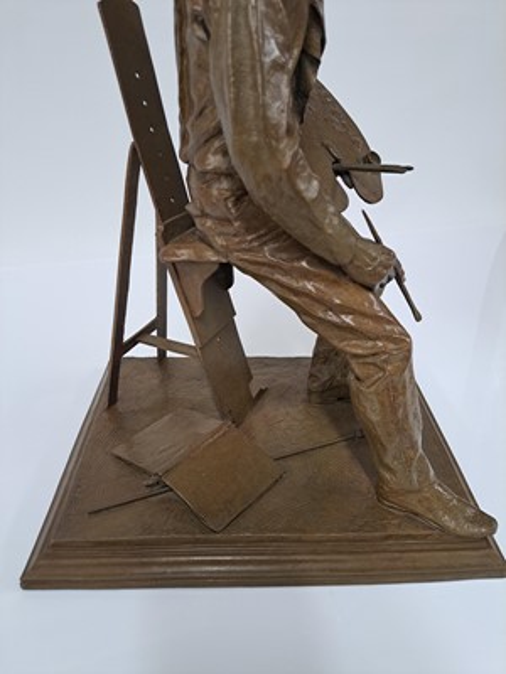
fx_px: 468
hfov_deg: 56.8
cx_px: 253
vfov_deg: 71.6
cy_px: 337
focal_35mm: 24
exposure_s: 1/50
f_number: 1.8
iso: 100
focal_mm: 5.23
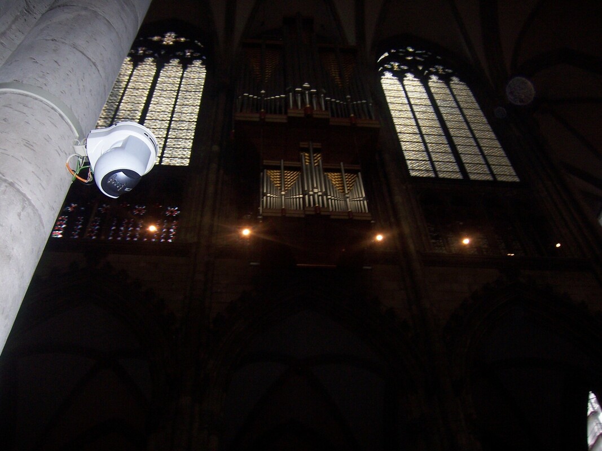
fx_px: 626
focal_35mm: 36
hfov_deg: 51.4
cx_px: 301
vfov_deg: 39.6
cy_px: 226
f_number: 2.8
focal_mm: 6.2
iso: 125
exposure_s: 1/60
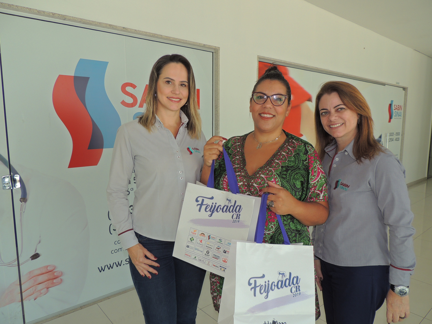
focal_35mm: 24
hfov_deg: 71.6
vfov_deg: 56.8
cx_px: 216
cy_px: 162
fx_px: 300
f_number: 3
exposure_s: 1/125
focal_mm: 4.3
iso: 100
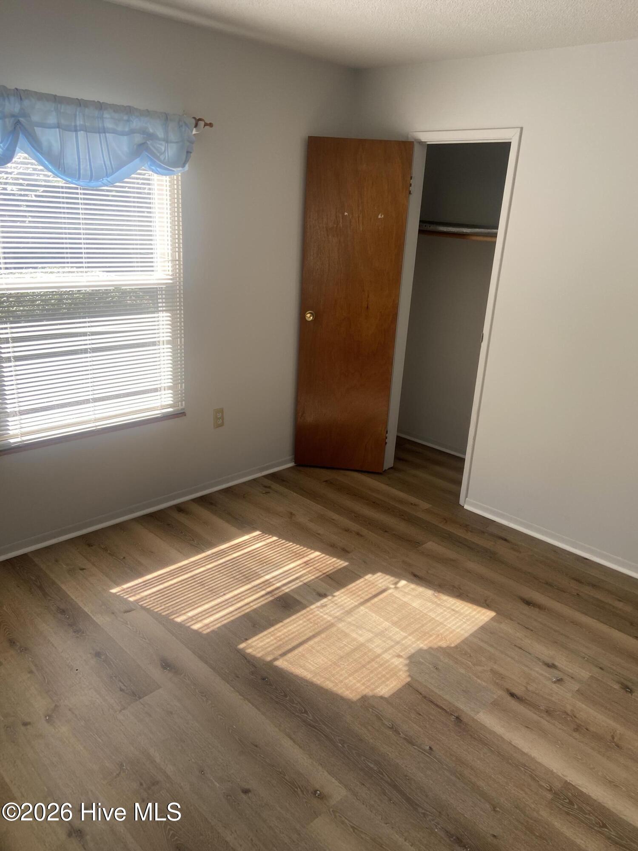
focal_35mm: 26
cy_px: 426
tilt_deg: -17.3
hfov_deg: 53.1
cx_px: 319
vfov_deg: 67.3
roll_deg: -3.0
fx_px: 639
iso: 40
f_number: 1.8
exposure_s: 1/122
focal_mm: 4.25
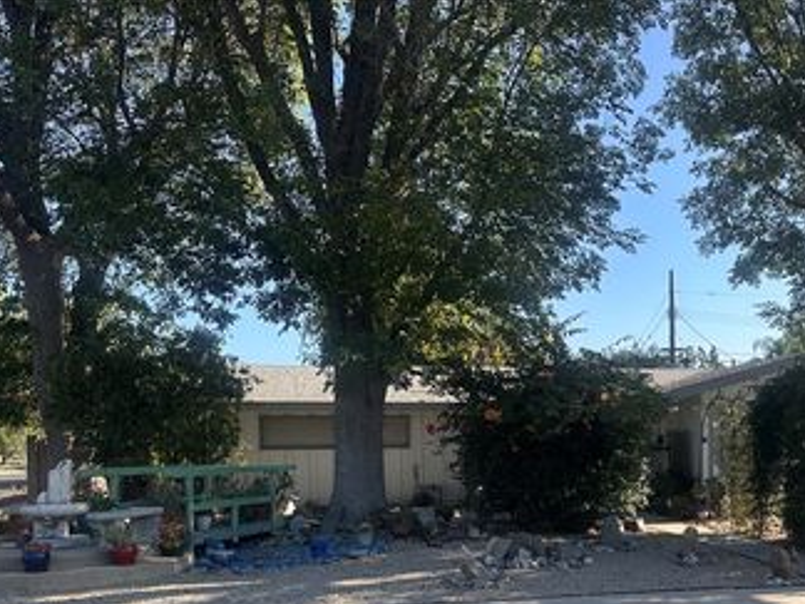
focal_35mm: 37
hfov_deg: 48.9
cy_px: 461
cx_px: 566
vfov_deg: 37.6
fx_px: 860
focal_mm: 6.86
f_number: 1.78
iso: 80
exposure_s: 1/1541
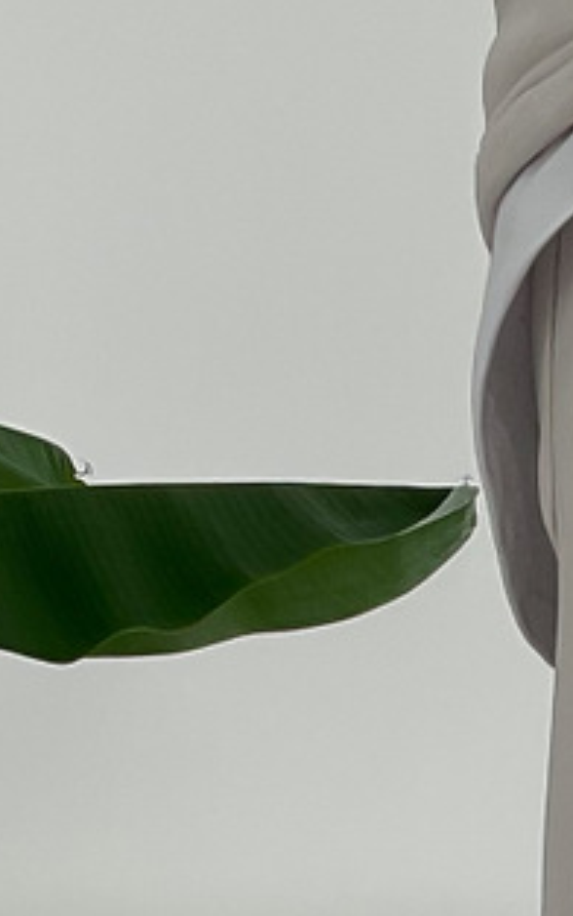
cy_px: 1718
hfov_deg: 8.2
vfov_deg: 12.1
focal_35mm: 157
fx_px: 3917
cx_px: 821
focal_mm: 3
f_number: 1.8
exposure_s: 1/160
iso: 16
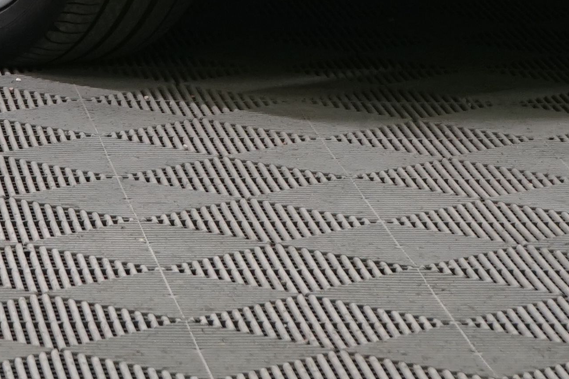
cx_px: 69
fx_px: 4709
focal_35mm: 298
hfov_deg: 6.9
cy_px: -492
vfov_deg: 4.5
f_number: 5.6
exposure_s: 1/50
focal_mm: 64
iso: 1000
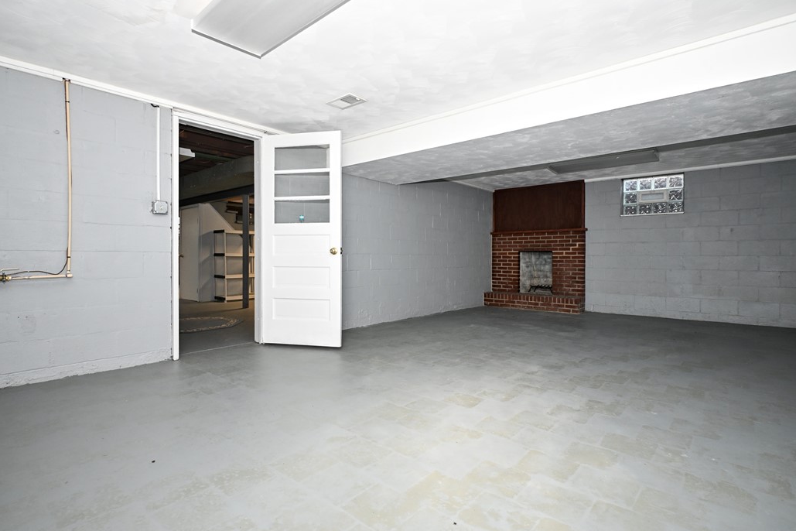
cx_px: 394
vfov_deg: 64.5
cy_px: 260
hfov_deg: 86.9
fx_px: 420
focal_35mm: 19
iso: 400
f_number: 4
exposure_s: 1/60
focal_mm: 12
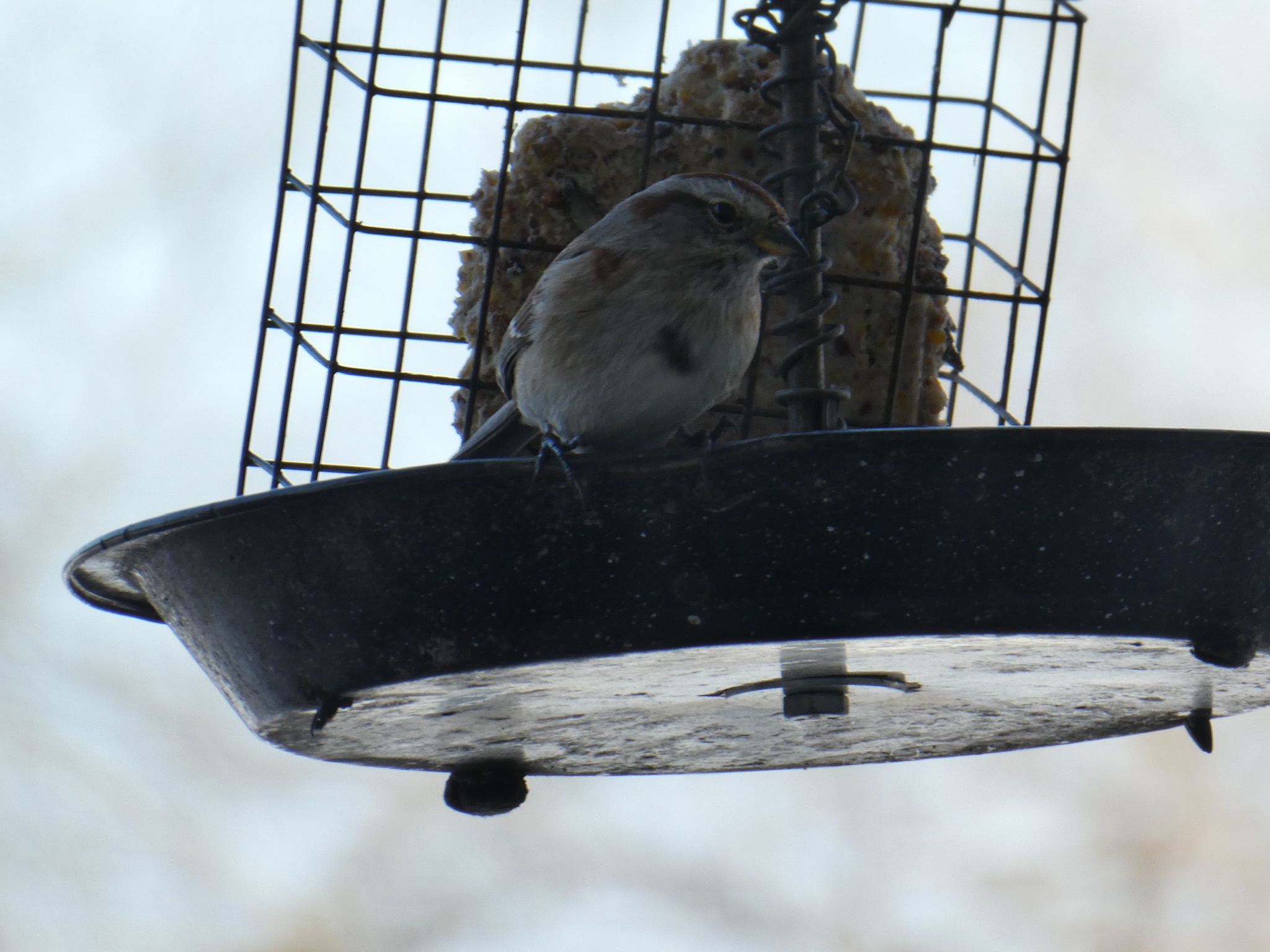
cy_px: 476
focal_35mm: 720
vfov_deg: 2.1
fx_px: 26416
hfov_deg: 2.8
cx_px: 635
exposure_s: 1/125
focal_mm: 129
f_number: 6.4
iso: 125
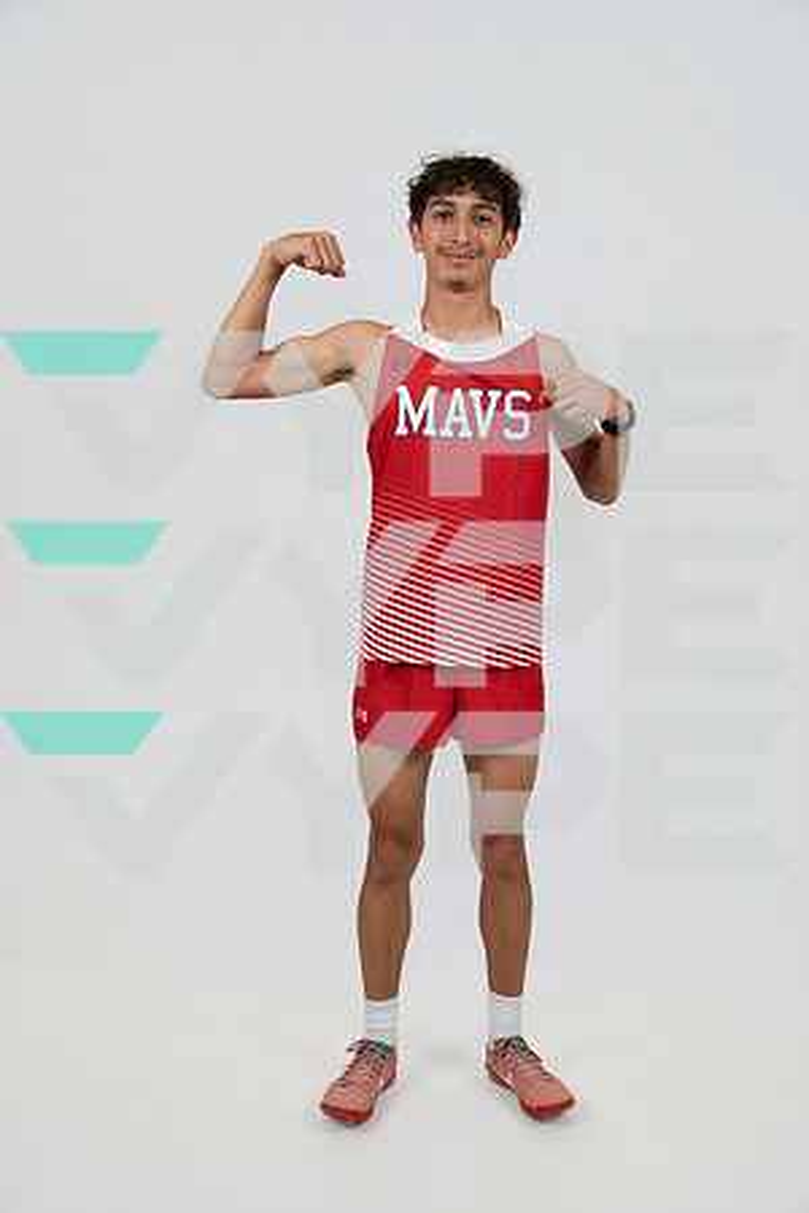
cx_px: 404
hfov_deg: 34.5
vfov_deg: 49.9
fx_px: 1304
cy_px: 606
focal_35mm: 39
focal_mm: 38.7
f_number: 4
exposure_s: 1/125
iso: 400
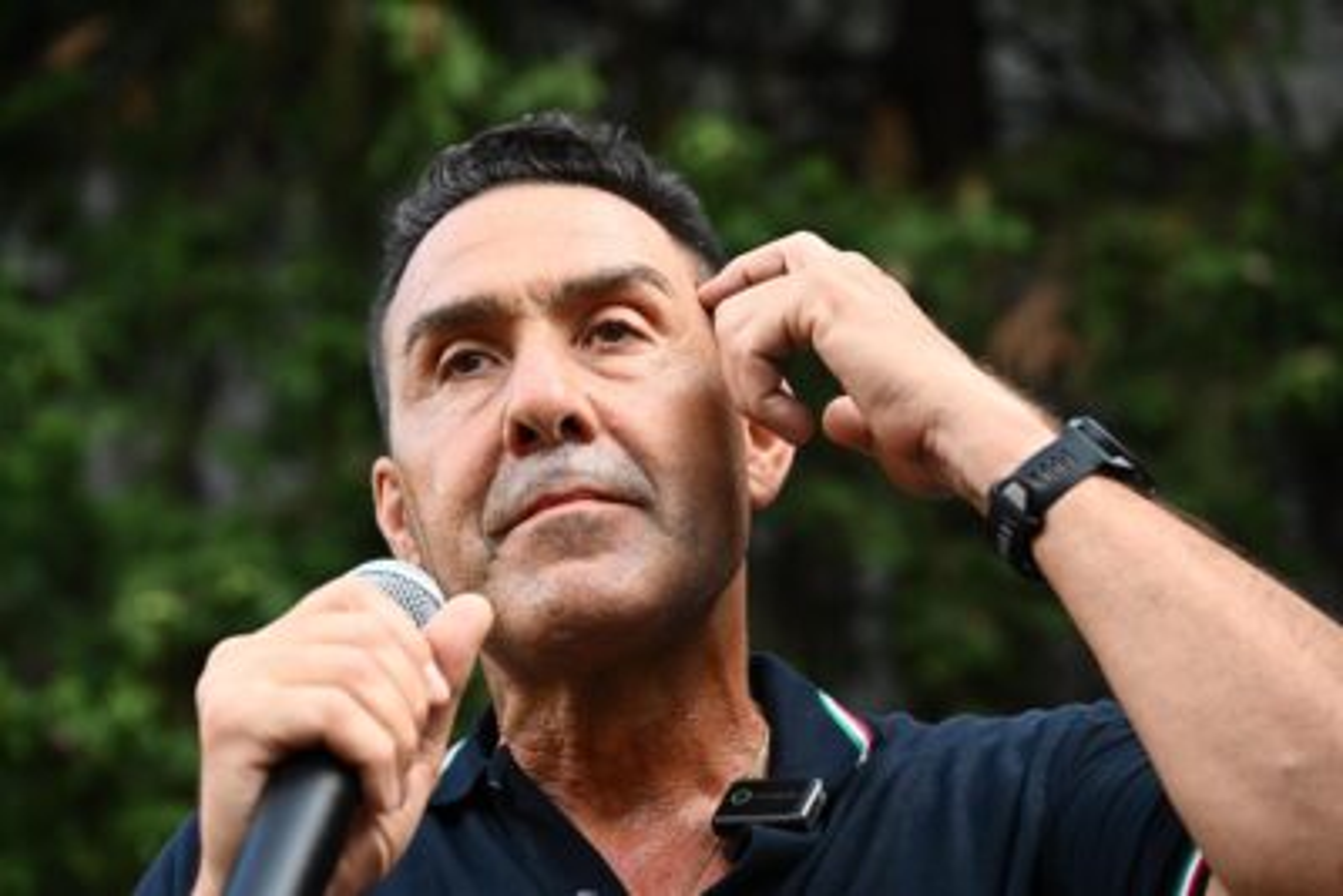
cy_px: 448
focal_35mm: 102
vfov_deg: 13.4
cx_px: 672
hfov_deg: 20.0
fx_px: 3806
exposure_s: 1/1250
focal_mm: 102
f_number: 5
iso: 2500
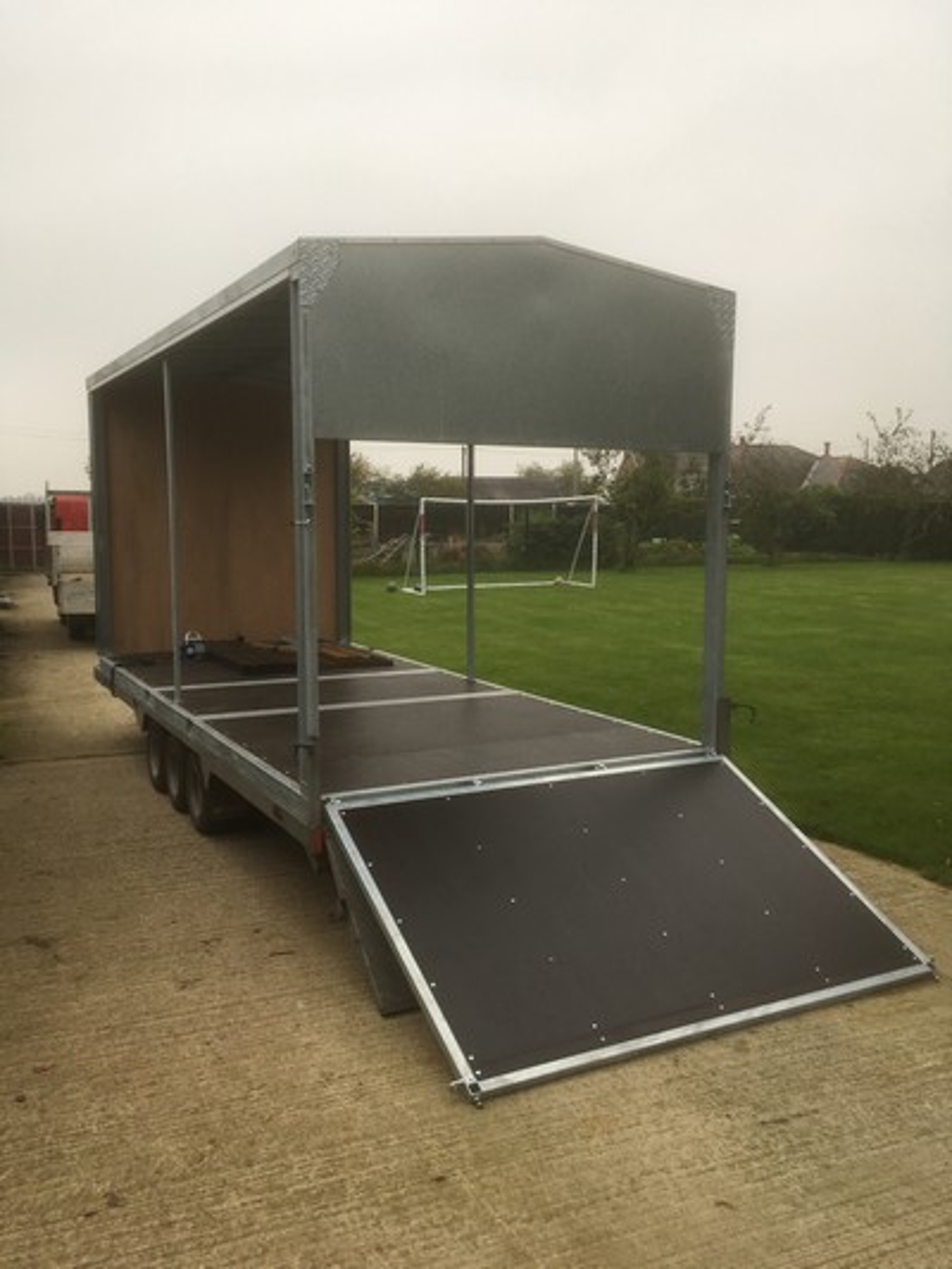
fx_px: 1063
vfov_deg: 61.6
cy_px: 634
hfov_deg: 48.2
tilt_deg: -6.1
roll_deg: +1.5
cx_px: 476
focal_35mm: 29
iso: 25
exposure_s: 1/50
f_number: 2.2
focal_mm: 4.15
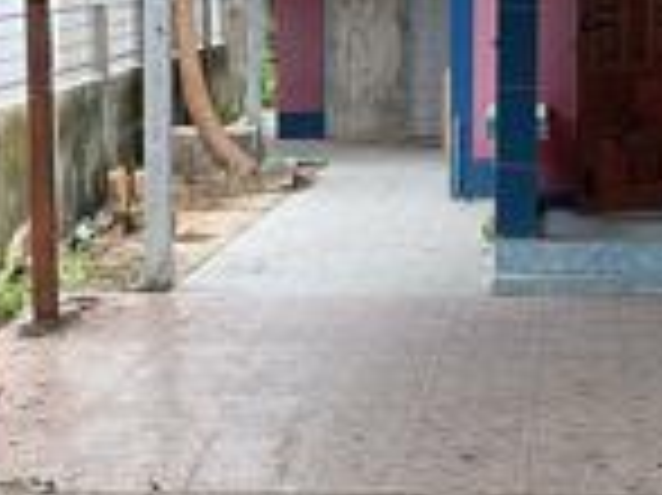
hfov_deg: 15.2
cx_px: 306
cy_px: 137
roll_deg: -1.0
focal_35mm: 130
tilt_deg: -3.3
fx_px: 2484
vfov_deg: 11.4
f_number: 1.8
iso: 16
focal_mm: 3
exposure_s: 1/422
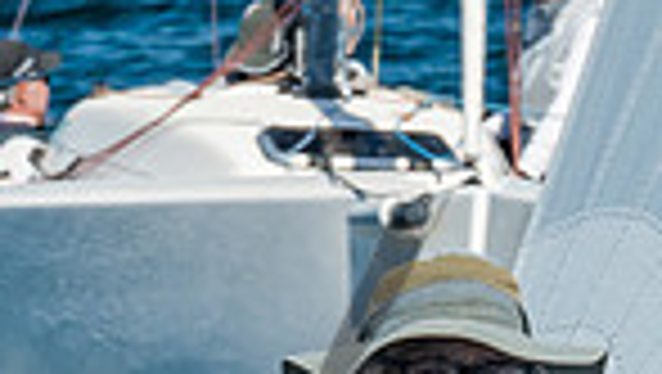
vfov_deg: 1.9
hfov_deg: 3.3
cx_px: 1329
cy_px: 529
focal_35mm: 645
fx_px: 11332
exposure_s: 1/500
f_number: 10
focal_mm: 98
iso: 400
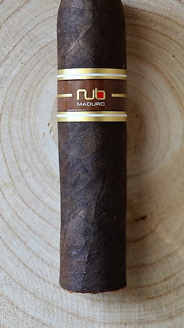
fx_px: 952
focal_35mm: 110
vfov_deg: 19.5
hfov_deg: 11.0
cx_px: 93
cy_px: 134
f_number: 5.6
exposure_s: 1/30
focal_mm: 55
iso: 220
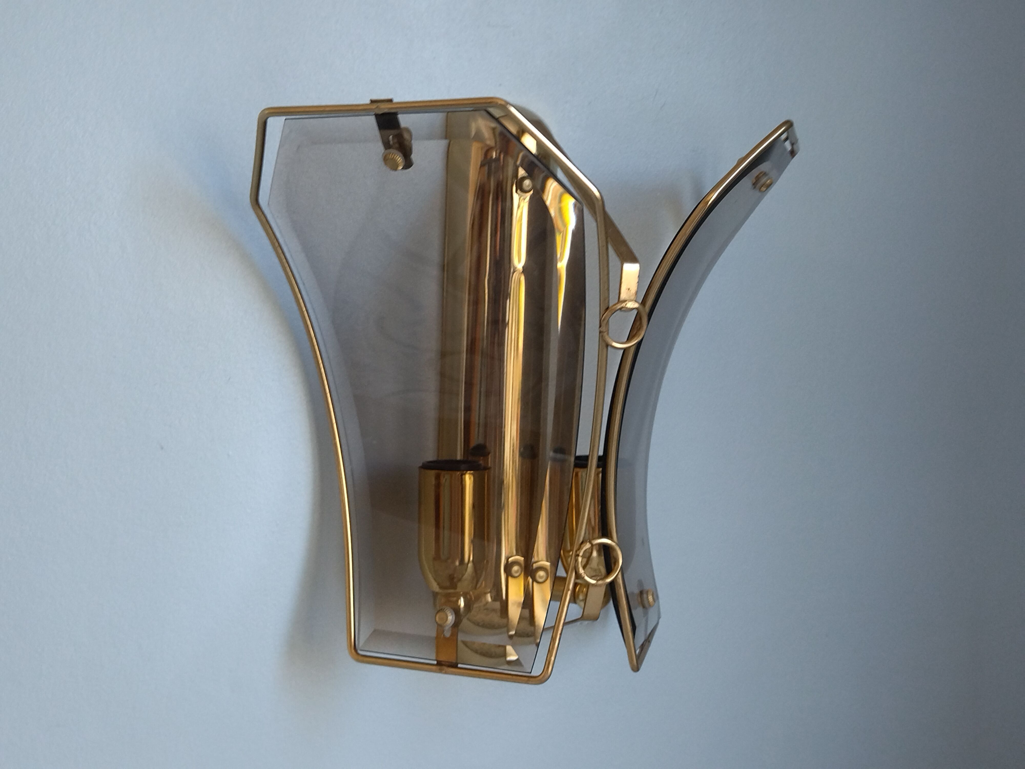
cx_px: 512
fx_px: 799
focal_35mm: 27
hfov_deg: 65.3
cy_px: 384
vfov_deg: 51.4
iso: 113
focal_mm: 4.74
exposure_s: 1/33
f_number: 1.79
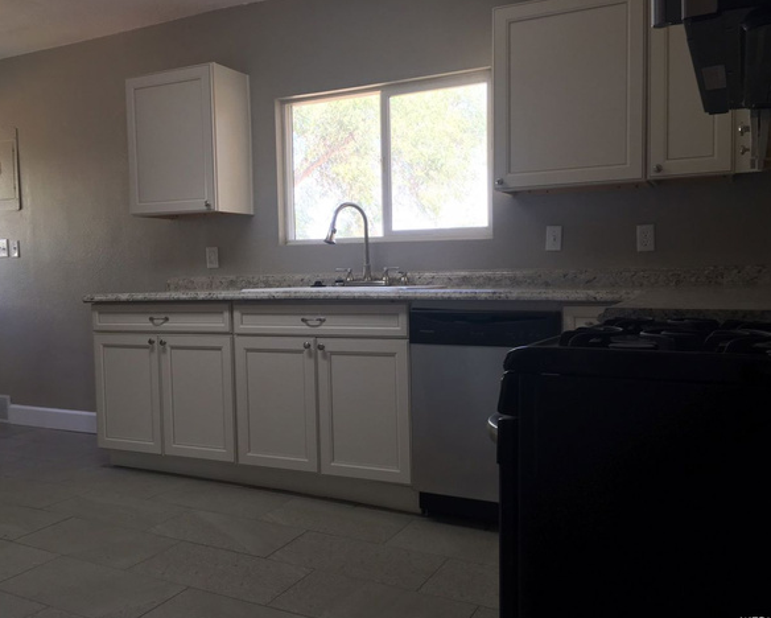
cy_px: 310
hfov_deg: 57.1
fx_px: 708
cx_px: 367
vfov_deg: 47.2
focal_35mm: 31
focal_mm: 4.15
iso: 32
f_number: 2.2
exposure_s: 1/40
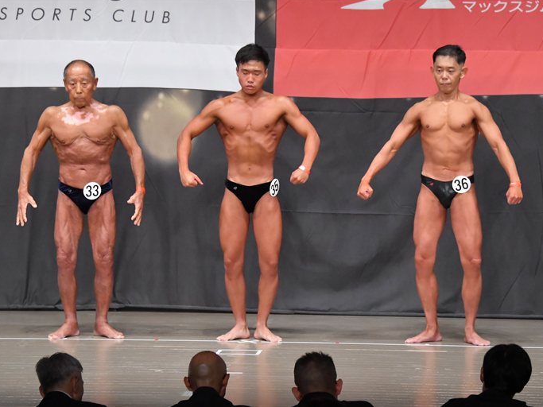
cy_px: 203
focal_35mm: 204
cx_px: 290
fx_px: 3199
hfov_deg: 9.7
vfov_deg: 7.3
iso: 6400
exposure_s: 1/400
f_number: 5.6
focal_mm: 125
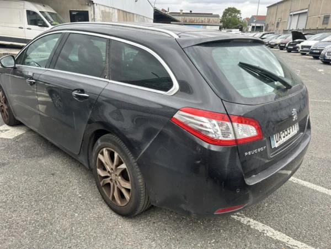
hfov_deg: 67.3
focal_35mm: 26
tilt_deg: -19.7
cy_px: 124
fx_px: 249
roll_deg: -1.0
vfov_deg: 53.1
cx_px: 166
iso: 50
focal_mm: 5.7
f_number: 1.5
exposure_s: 1/398
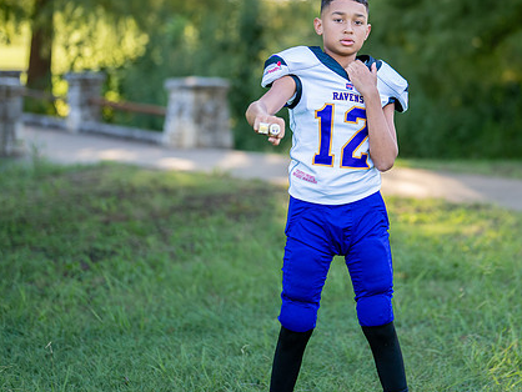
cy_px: 106
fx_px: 1373
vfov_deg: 16.2
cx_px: 346
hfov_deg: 21.4
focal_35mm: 91
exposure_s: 1/1250
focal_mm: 50
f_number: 1.2
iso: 160
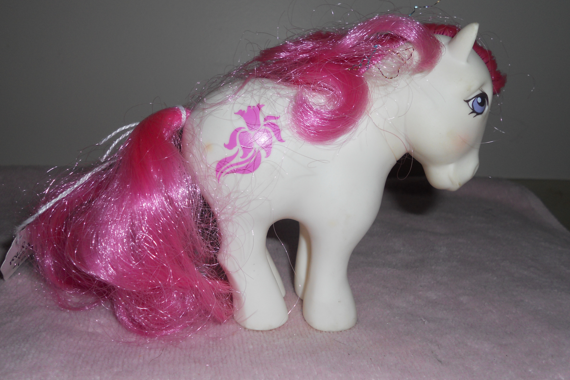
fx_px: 538
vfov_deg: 38.9
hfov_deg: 55.8
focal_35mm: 34
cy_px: 187
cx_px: 283
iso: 80
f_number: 8.8
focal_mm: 5.8
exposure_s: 1/25
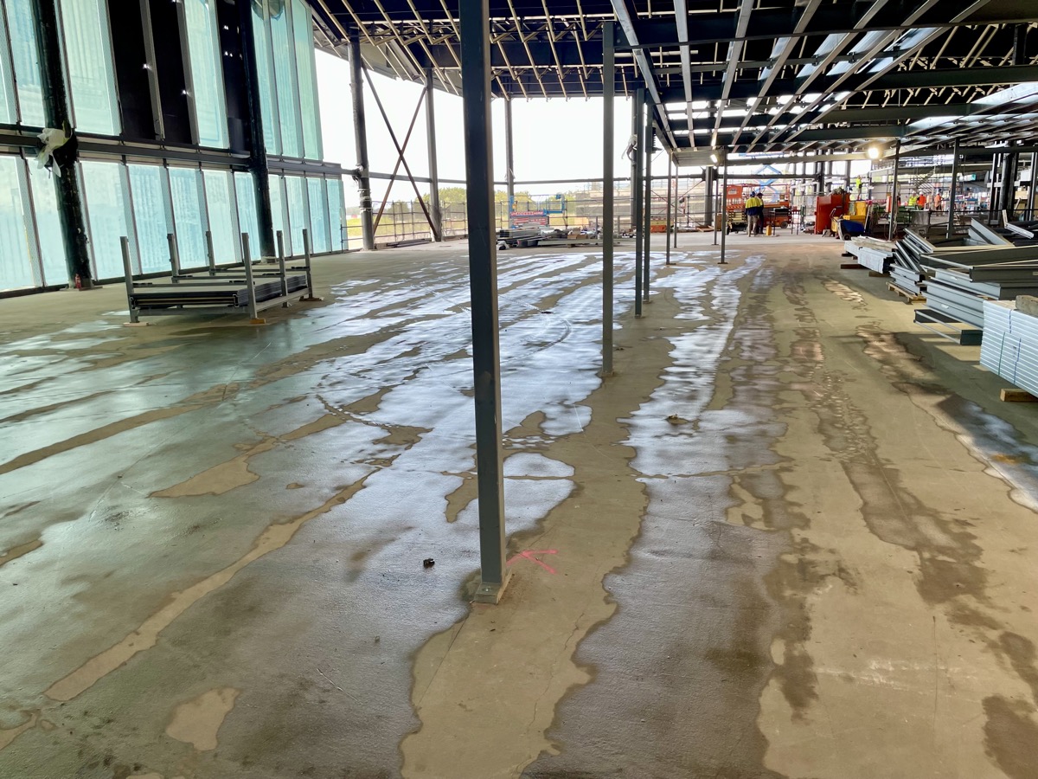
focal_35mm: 26
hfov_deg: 67.3
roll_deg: +1.6
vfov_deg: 53.1
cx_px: 519
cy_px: 390
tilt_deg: -12.4
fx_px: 780
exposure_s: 1/160
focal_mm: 4.2
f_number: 1.6
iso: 32
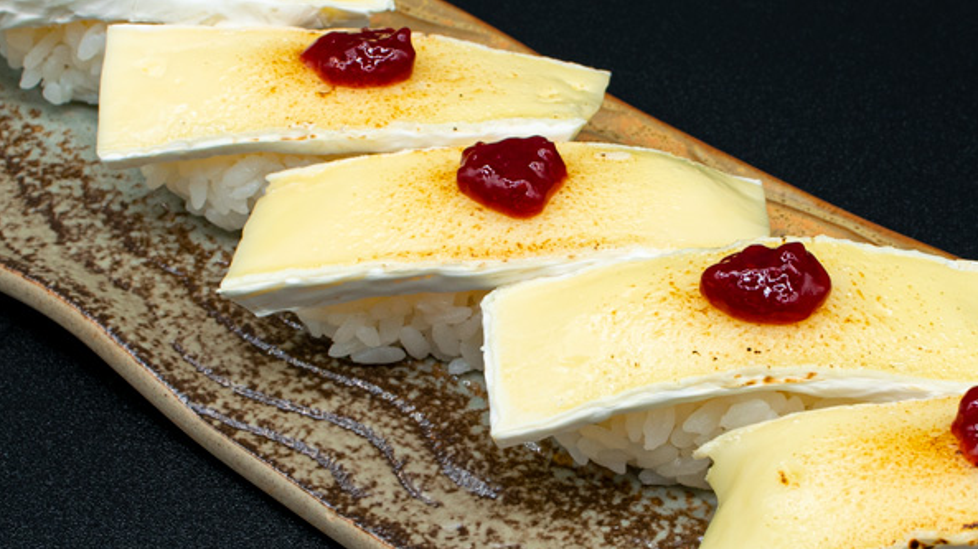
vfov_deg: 17.1
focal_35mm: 70
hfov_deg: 30.1
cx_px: 602
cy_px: 409
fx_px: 1815
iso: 100
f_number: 8
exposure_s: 1/60
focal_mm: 22
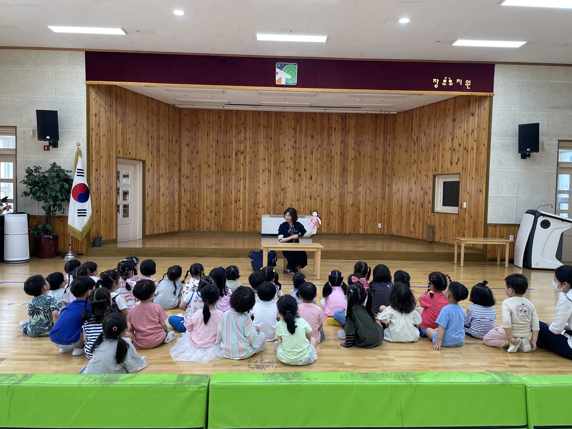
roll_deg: -0.6
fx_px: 446
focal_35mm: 27
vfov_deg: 51.3
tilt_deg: -3.0
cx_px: 285
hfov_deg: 65.3
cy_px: 221
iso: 100
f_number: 1.6
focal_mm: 4.2
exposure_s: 1/120
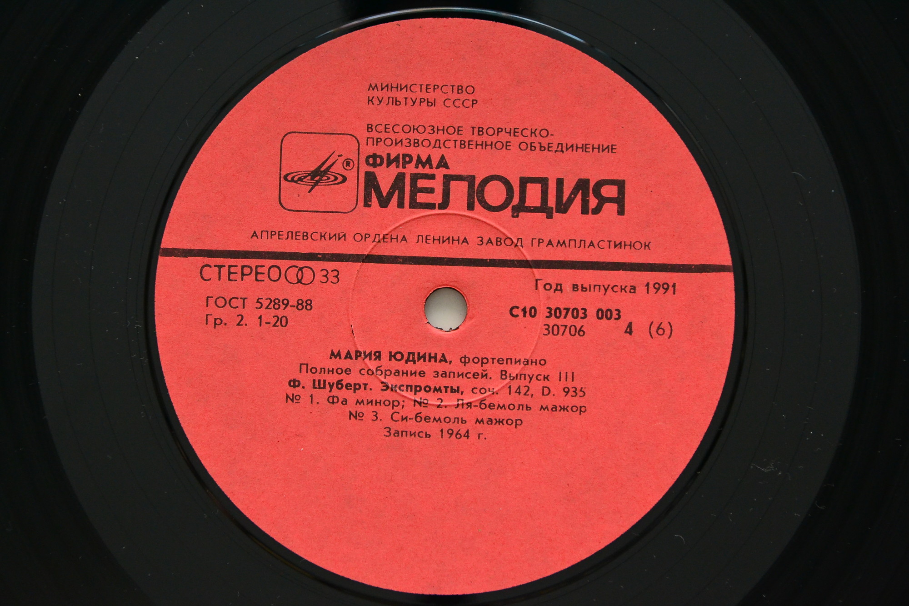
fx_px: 2651
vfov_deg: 13.0
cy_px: 303
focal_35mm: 105
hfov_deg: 19.5
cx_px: 454
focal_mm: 70
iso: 1600
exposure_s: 1/200
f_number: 7.1
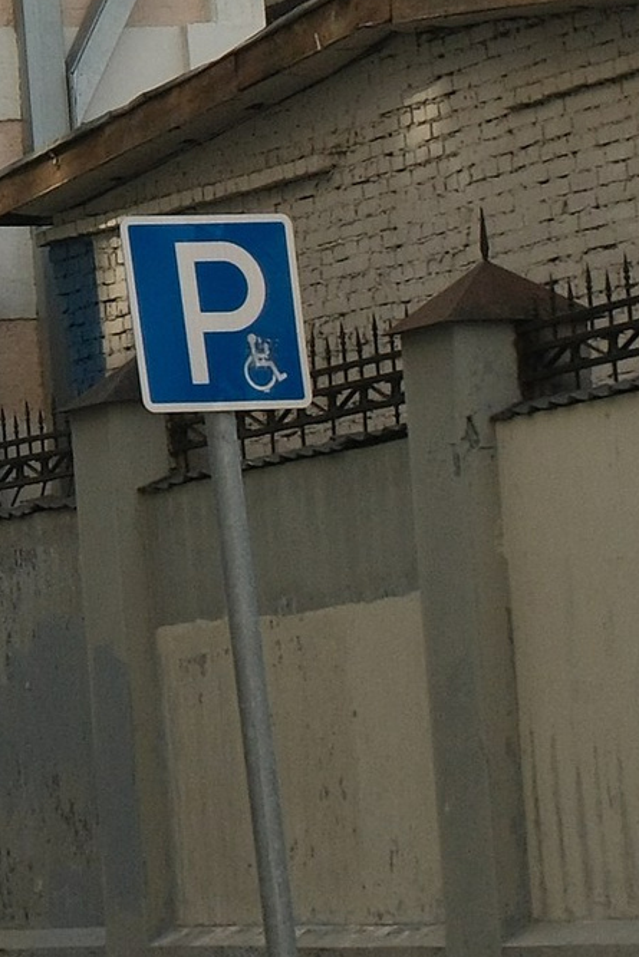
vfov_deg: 8.4
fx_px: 6280
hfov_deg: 5.5
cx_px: -1163
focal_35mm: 236
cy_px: -699
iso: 640
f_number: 8
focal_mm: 27
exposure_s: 1/1300
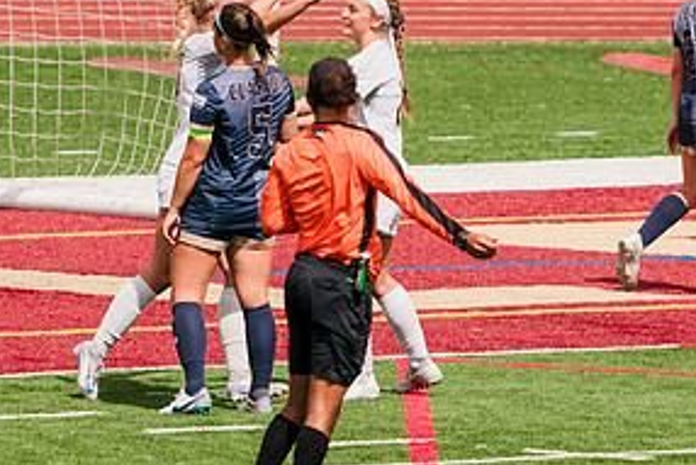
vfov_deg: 1.6
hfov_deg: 2.5
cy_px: 128
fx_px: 16247
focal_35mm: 840
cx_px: 201
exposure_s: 1/1600
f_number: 6.3
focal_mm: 312
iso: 200
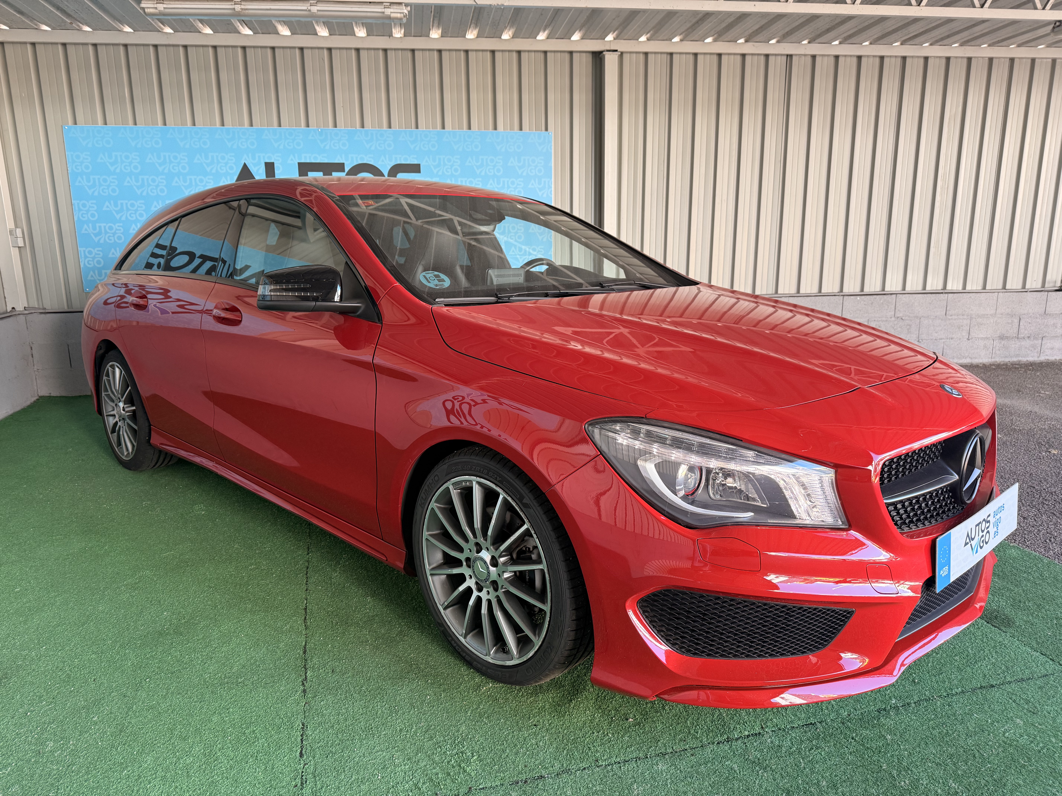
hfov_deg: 71.6
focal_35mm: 24
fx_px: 736
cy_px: 398
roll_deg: +1.1
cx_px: 531
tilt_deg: -12.0
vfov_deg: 56.8
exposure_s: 1/121
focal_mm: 6.76
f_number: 1.78
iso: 125
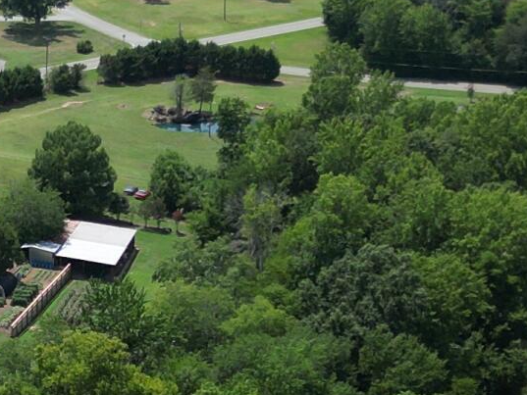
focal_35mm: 134
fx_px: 2040
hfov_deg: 14.5
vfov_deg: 11.1
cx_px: 16
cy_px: 231
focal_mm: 6.72
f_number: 1.7
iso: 100
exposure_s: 1/2500
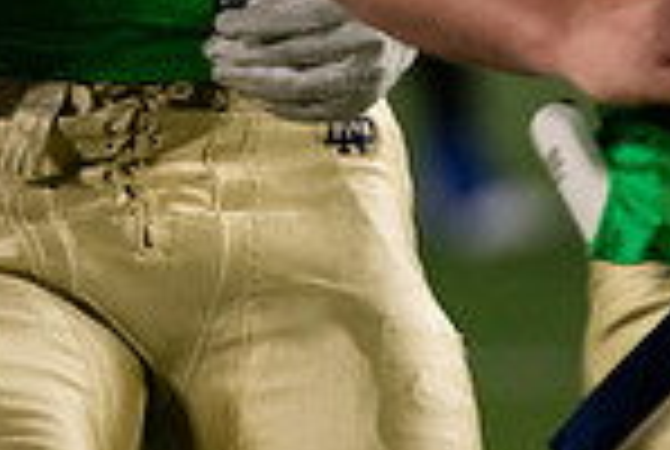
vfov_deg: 0.9
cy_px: -227
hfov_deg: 1.3
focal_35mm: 1554
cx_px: 22
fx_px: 28979
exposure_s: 1/500
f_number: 4
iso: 3600
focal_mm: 400
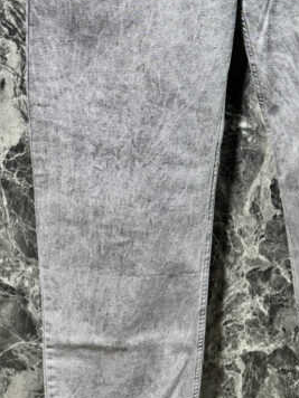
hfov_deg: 26.4
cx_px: 254
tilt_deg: -15.3
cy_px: 64
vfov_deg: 34.2
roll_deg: +1.7
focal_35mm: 54
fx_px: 622
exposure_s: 1/60
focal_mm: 6.76
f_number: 1.78
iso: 500
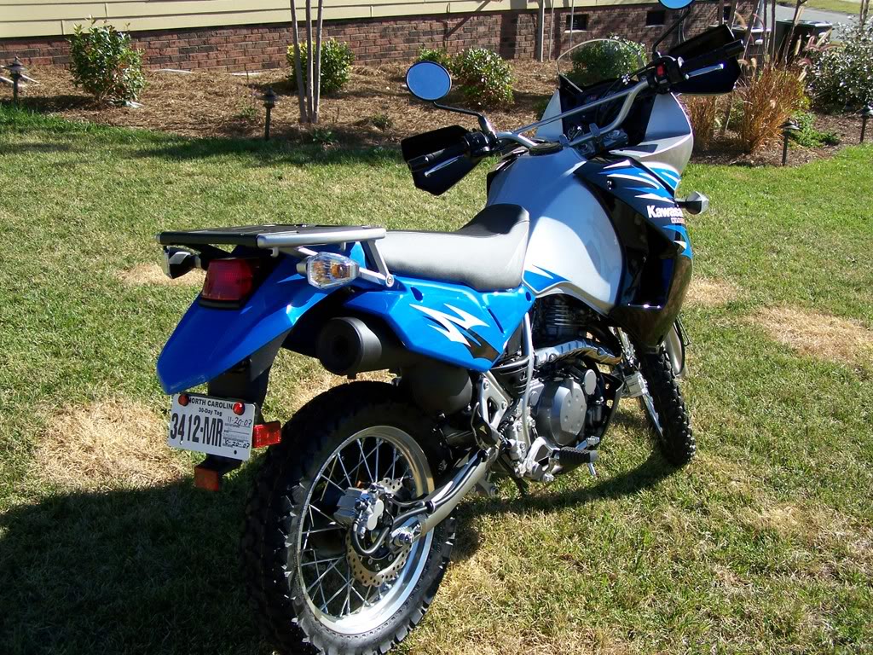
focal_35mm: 43
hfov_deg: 43.9
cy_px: 328
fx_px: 1084
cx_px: 436
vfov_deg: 33.6
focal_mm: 7.1
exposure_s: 1/800
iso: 80
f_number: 2.9
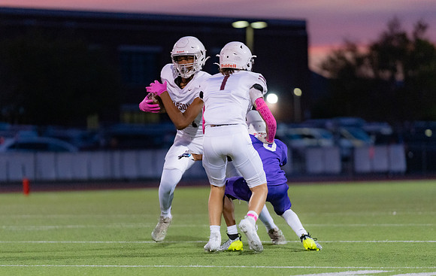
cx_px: 193
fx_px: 2953
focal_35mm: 248
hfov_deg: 8.4
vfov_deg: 5.3
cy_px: 159
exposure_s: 1/1250
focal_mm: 200
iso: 4000
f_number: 2.8
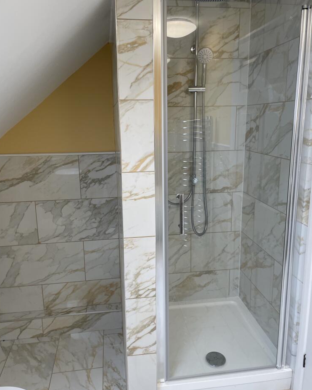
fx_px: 323
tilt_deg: -11.7
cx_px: 156
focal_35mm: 28
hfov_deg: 51.5
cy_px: 187
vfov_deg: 62.2
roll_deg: +2.5
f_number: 1.6
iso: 40
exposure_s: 1/100
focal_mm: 4.2
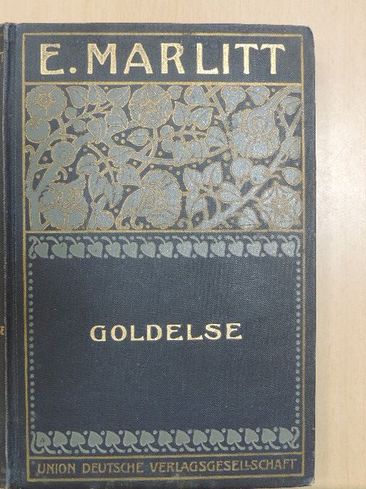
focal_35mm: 50
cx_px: 183
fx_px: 705
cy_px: 244
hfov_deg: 29.1
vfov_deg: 38.2
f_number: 4
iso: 500
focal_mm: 8.9
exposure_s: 1/13
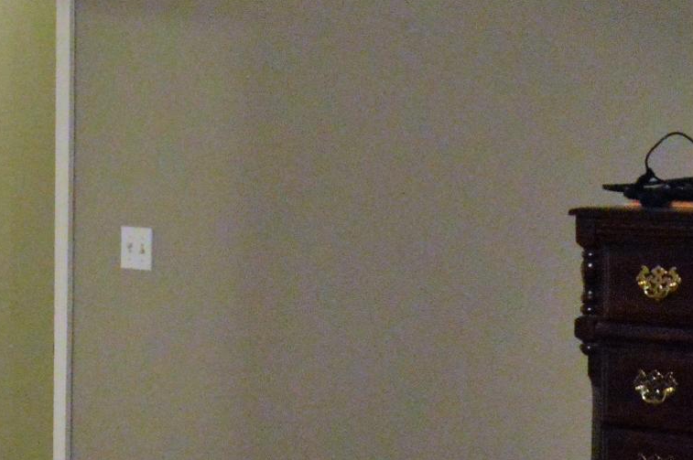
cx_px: 108
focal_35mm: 107
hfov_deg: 18.9
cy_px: 158
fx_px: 2057
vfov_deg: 12.8
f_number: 3.5
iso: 3200
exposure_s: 1/160
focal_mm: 18
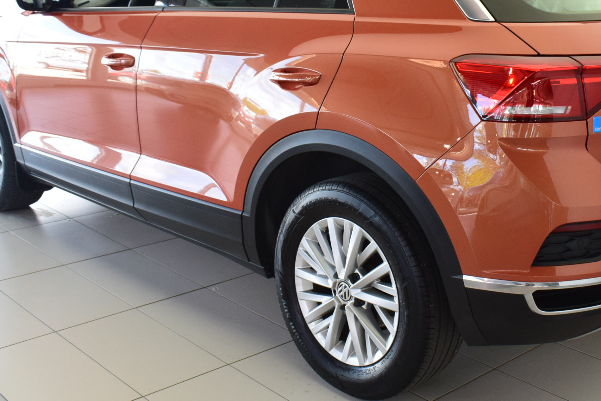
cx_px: 396
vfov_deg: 25.8
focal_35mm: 52
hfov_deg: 37.8
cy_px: 124
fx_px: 869
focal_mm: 22
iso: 1600
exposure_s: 1/160
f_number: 6.3
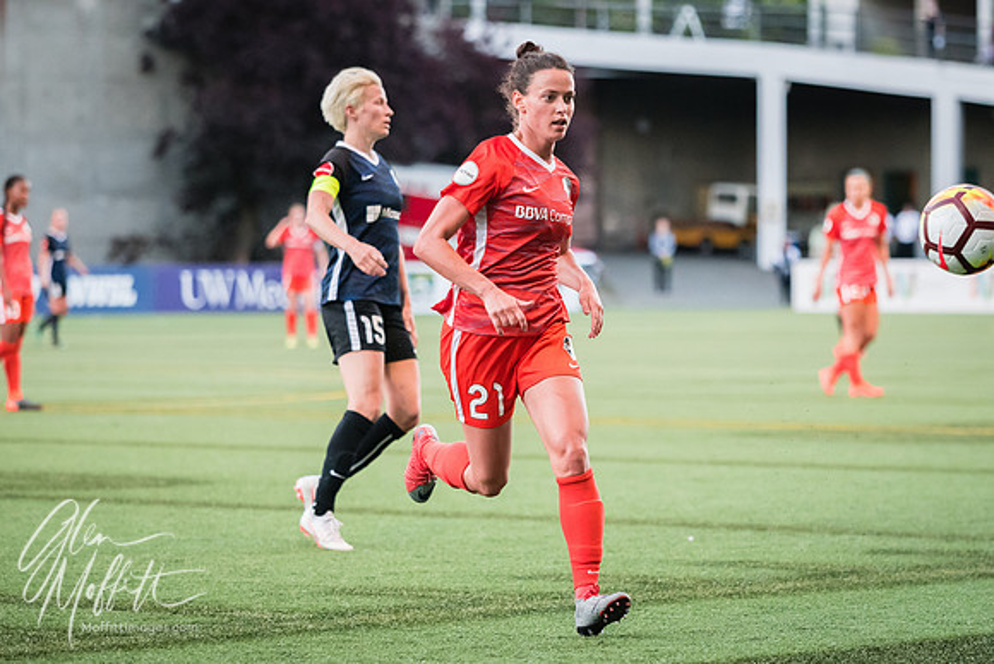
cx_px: 530
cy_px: 344
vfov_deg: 7.4
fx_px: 5104
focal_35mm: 185
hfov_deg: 11.1
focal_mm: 122
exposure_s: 1/1250
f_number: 2.8
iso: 3600
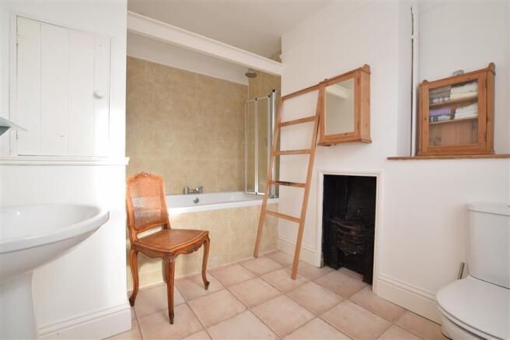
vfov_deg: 77.3
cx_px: 255
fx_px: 212
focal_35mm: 15
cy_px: 170
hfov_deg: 100.4
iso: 400
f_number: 9
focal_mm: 10
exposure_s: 1/60
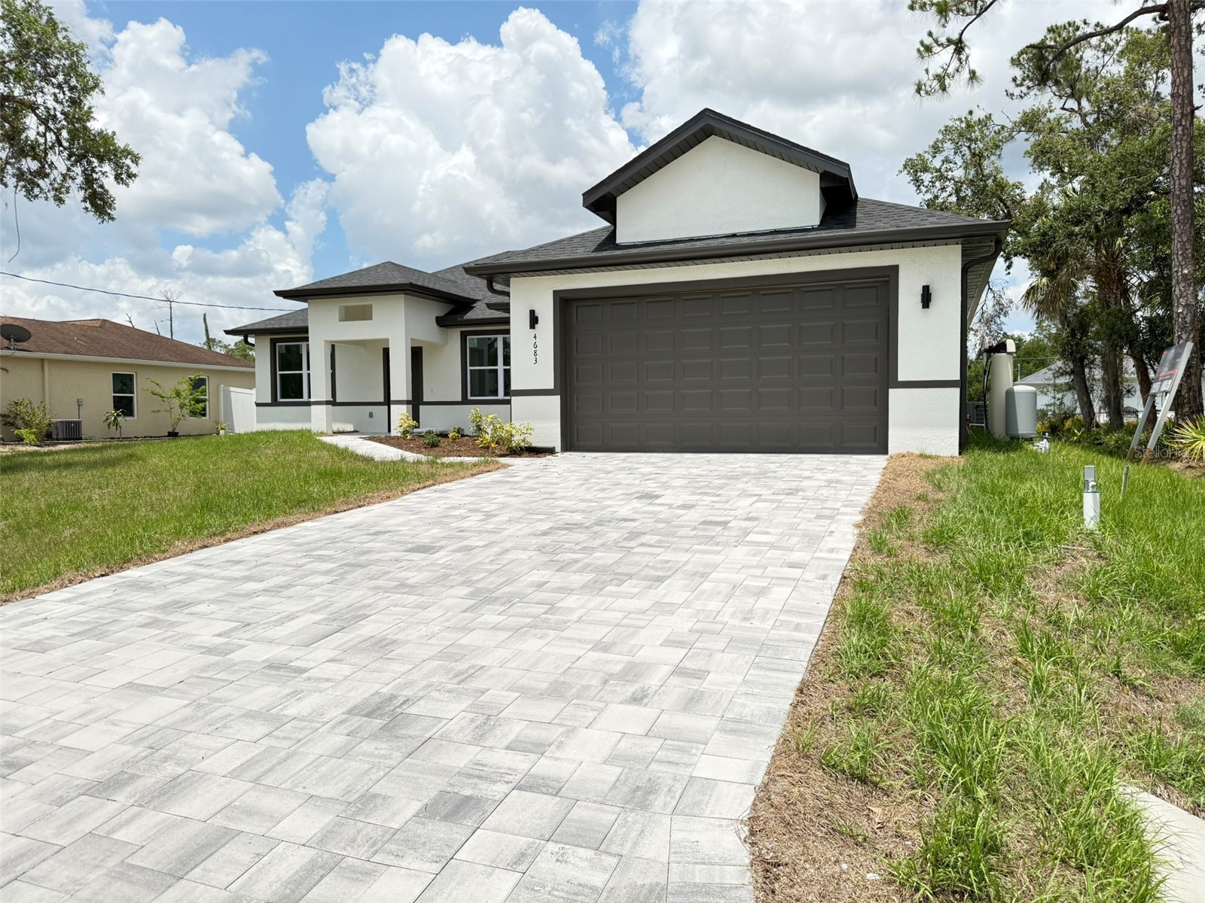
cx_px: 602
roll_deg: -0.3
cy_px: 452
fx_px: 835
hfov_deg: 71.6
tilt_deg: -0.3
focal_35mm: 24
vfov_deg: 56.8
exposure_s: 1/4167
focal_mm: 6.76
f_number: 1.78
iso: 100
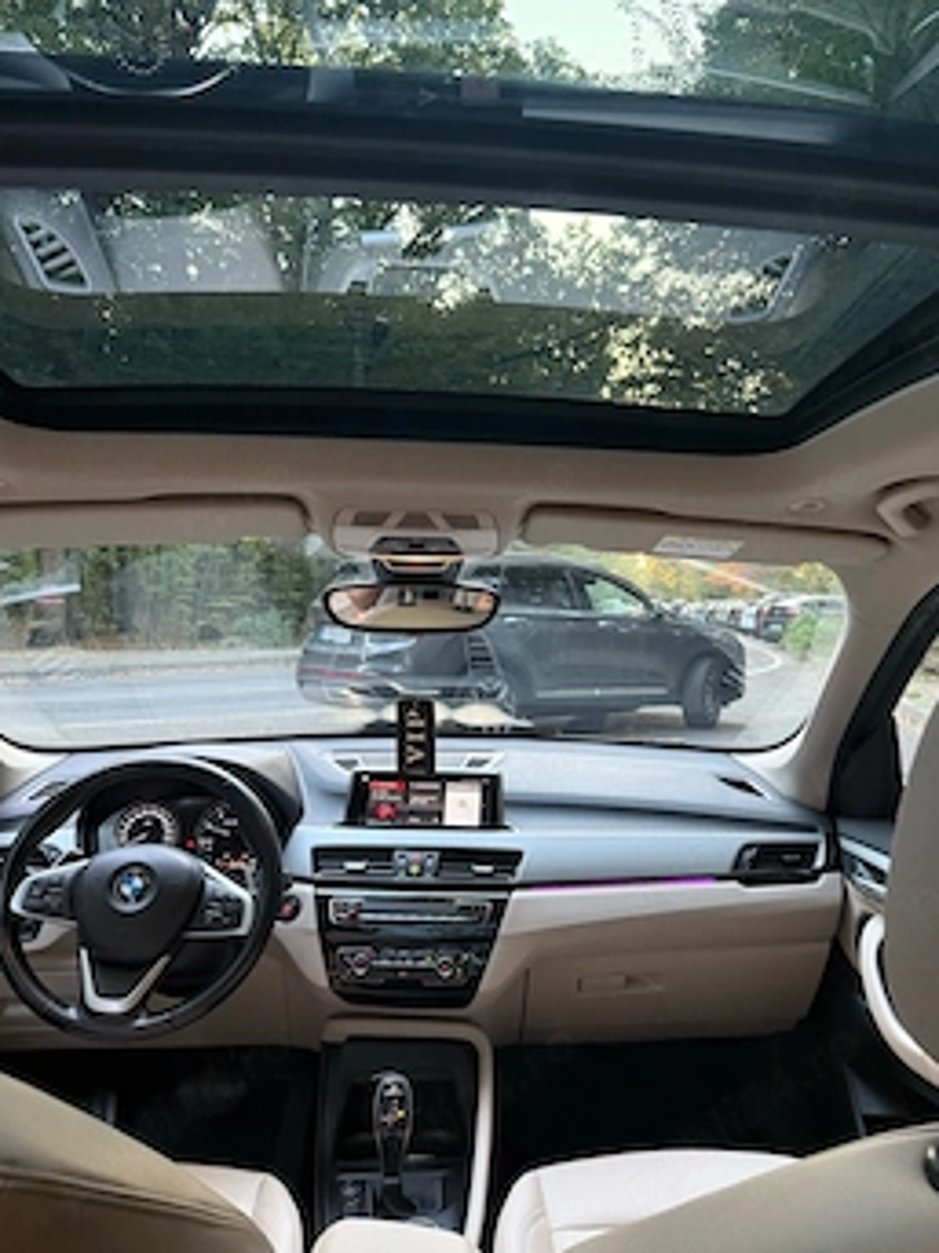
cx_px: 530
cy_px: 592
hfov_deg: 49.6
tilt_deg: +0.9
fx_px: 1013
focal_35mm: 28
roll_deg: -0.6
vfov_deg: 63.4
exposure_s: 1/50
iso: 320
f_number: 1.78
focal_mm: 6.76
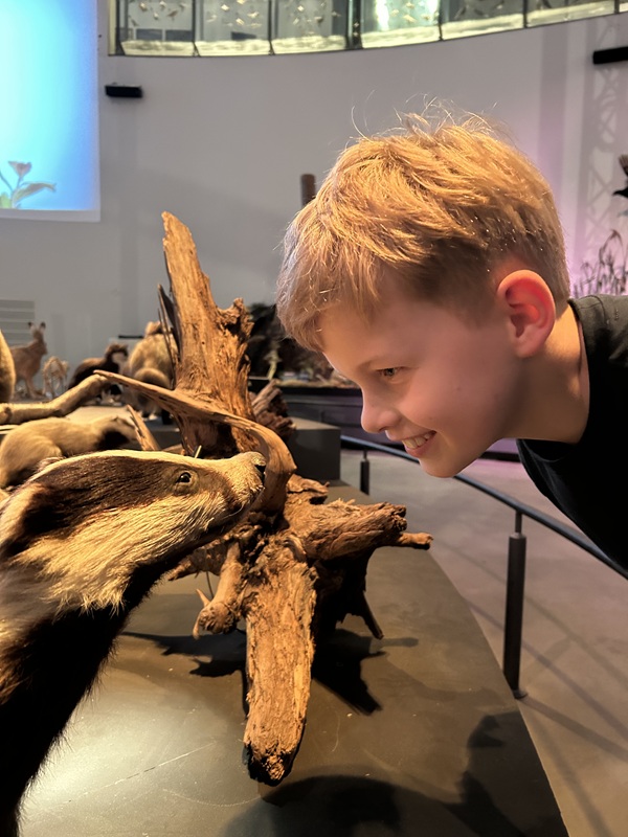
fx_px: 629
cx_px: 314
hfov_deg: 53.1
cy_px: 418
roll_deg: -0.7
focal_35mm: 26
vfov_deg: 67.3
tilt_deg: -5.1
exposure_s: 1/25
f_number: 1.5
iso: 1000
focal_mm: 5.7
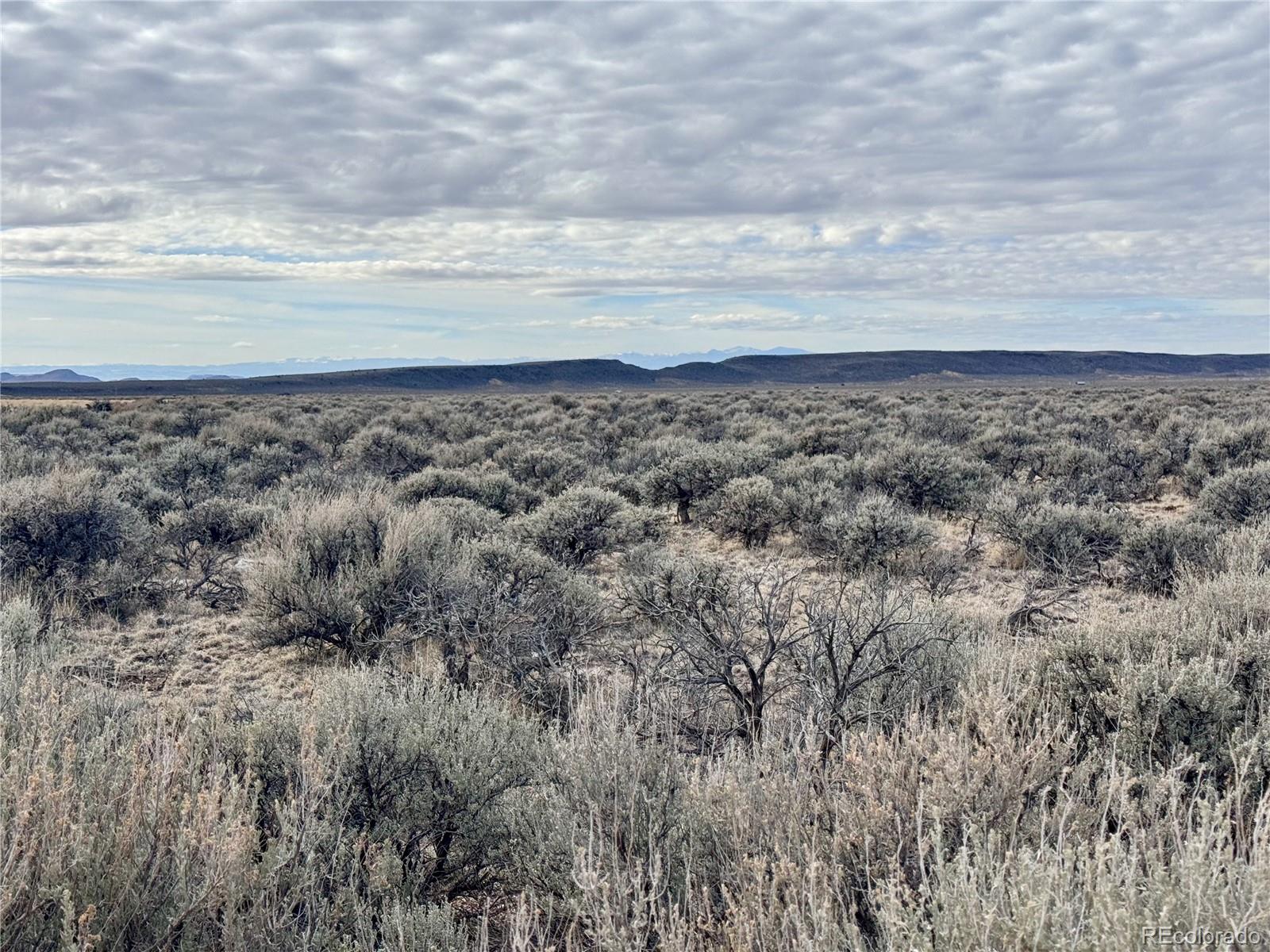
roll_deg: +0.7
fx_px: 1761
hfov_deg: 39.7
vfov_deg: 30.3
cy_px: 476
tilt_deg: -4.2
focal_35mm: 48
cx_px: 635
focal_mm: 6.76
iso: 64
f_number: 1.78
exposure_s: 1/5376
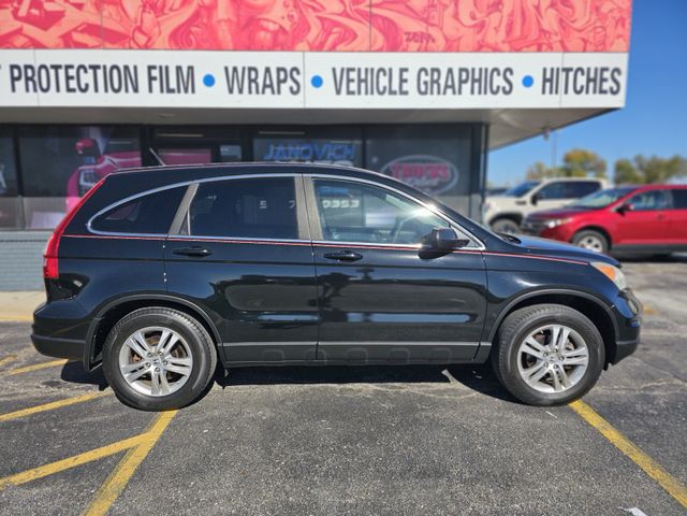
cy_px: 258
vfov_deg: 58.9
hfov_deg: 73.9
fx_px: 456
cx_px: 344
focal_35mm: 23
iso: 10
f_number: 1.7
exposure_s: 1/1011
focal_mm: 6.3
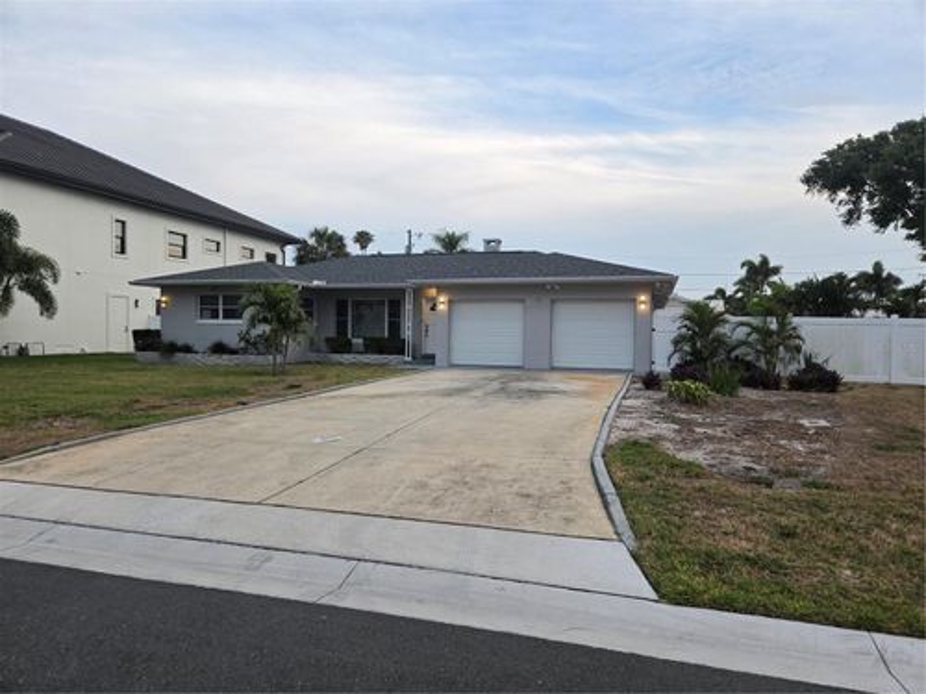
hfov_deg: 73.9
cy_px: 347
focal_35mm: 23
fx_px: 615
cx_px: 463
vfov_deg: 58.9
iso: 80
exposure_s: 1/761
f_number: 1.8
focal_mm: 5.4
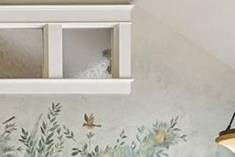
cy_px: 242
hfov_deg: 17.2
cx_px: -216
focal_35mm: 91
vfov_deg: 14.0
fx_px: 597
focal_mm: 14.7
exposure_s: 1/13
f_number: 8
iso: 400
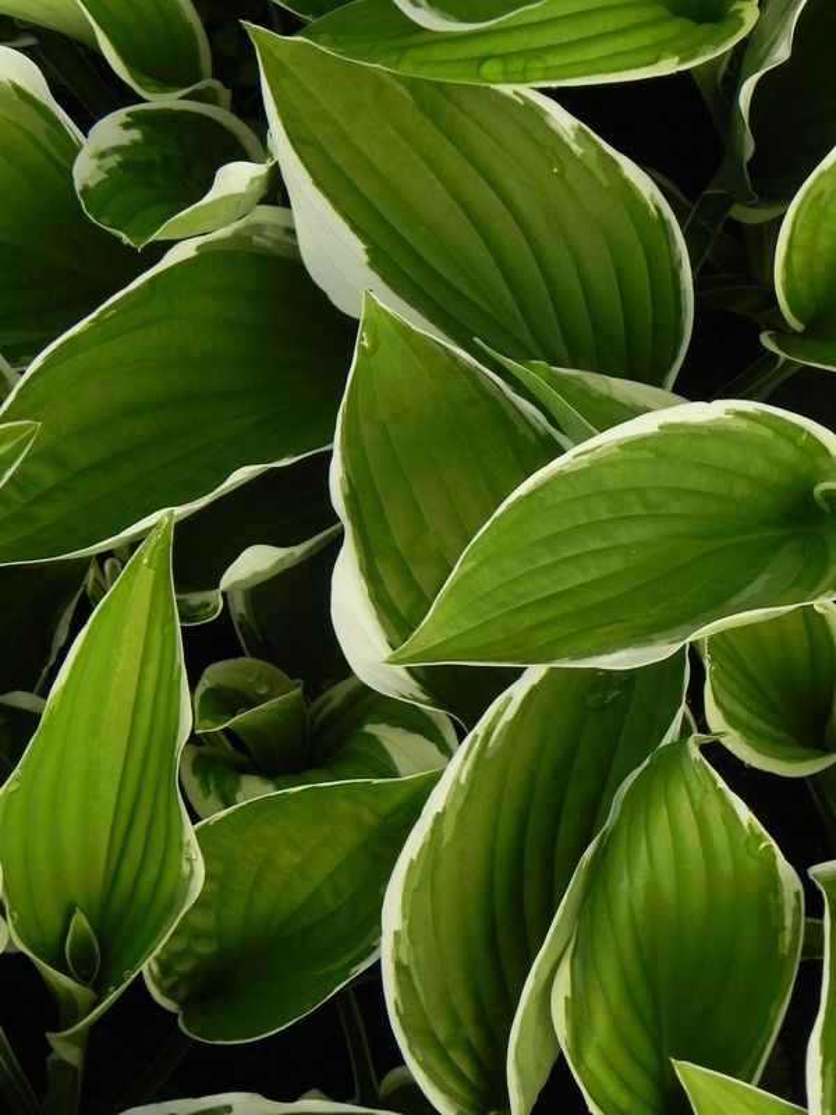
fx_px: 4154
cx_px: 418
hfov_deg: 11.5
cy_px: 558
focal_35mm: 129
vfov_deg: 15.3
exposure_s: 1/800
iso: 160
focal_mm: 23
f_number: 5
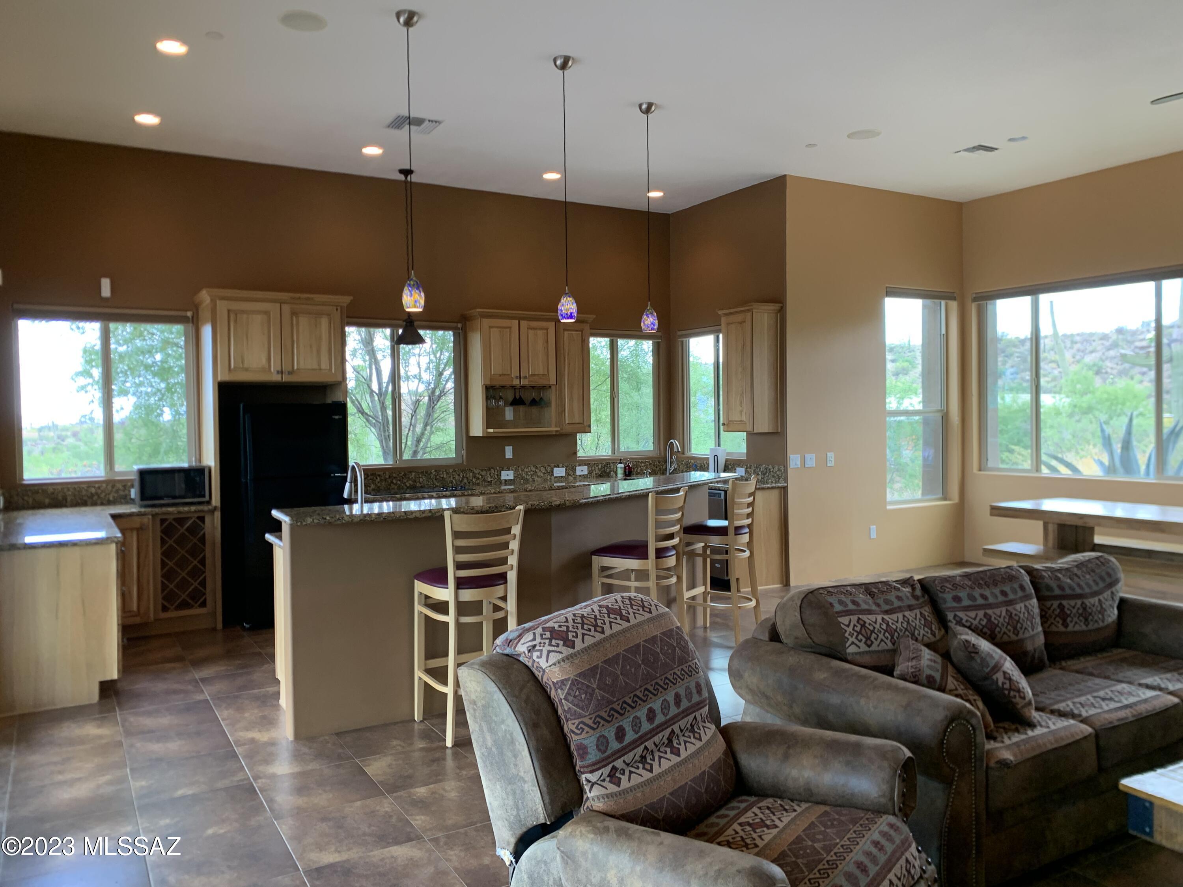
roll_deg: +1.5
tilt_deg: +0.5
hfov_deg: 67.3
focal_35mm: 26
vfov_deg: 53.1
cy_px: 444
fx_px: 889
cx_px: 592
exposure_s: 1/120
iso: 100
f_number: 1.8
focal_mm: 4.25
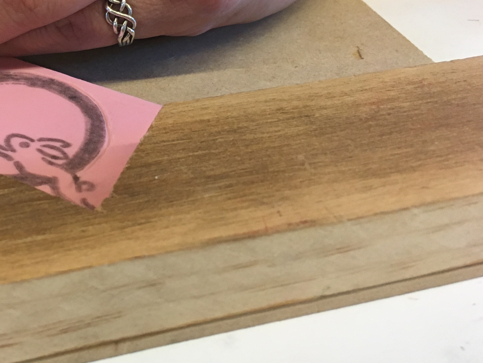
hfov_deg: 31.7
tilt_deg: -34.7
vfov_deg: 25.4
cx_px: 21
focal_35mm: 57
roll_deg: -0.3
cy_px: 89
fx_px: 795
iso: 100
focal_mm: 4.15
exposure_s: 1/30
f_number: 2.2
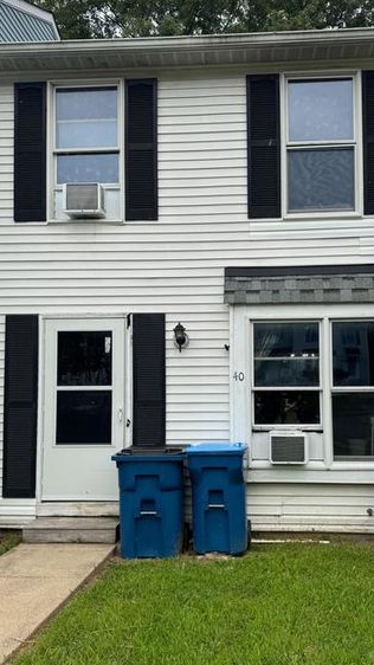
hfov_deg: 37.6
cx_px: 221
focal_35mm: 31
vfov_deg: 62.5
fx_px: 547
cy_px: 358
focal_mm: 6.76
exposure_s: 1/4049
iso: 80
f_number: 1.78
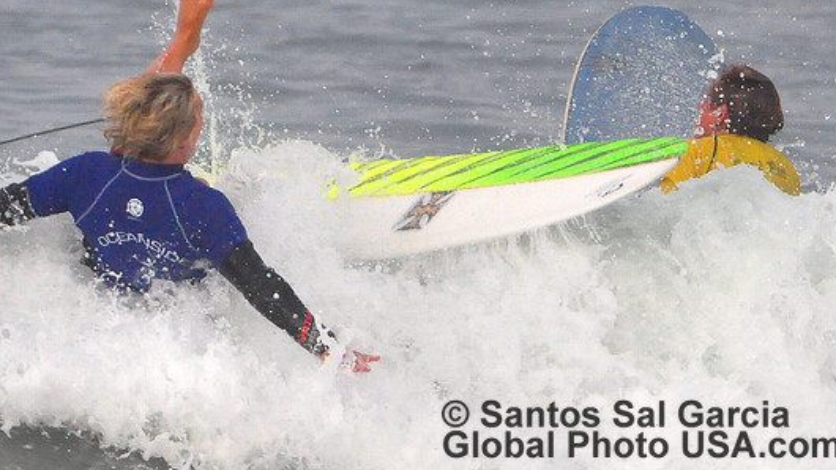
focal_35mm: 946
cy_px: 198
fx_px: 20968
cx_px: 420
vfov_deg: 1.3
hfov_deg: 2.3
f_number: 11
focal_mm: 550
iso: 1250
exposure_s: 1/1250
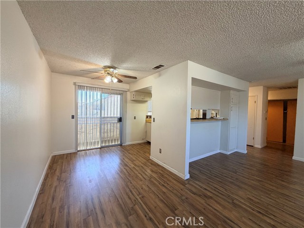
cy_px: 114
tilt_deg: -2.3
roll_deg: -0.6
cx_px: 152
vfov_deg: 85.7
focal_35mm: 14
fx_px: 123
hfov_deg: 102.1
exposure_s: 1/120
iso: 160
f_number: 2.2
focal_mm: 2.22
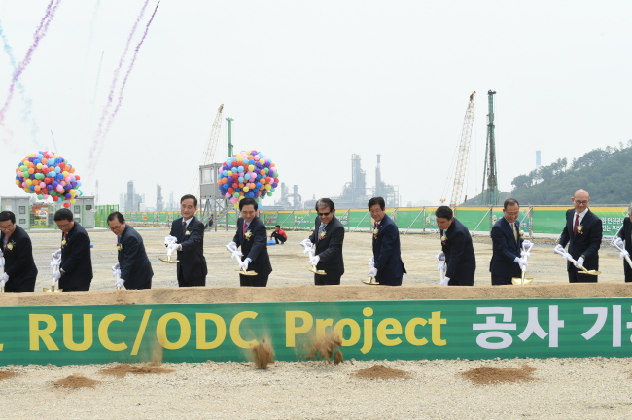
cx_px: 316
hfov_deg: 38.2
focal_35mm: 52
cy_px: 210
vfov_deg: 25.9
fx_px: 912
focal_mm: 52
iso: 200
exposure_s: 1/200
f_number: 10
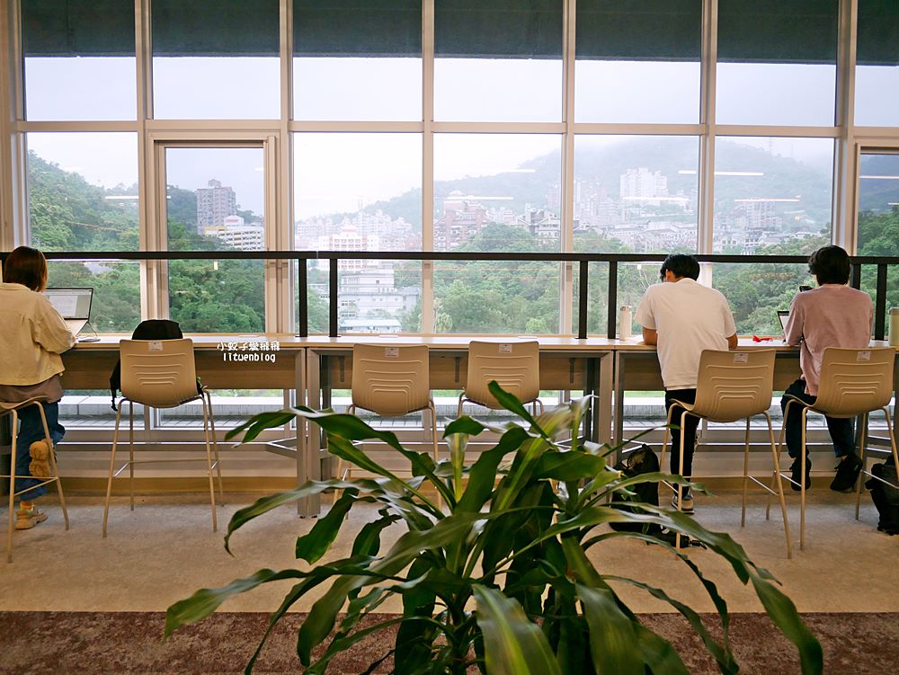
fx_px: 728
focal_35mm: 28
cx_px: 450
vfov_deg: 49.8
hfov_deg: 63.4
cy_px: 338
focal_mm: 14
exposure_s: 1/60
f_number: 2.5
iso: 320
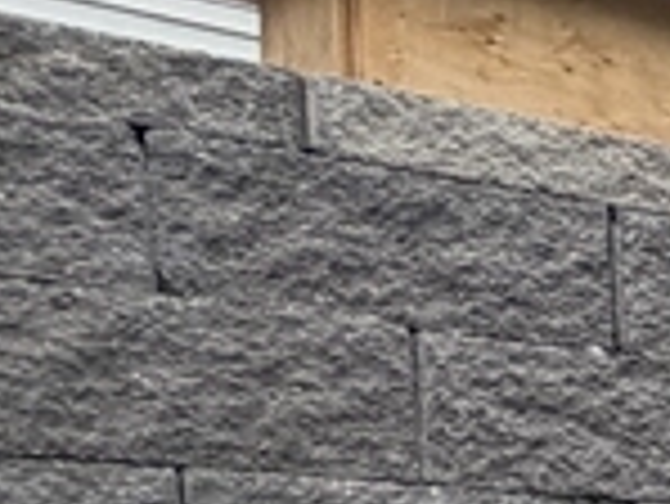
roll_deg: +0.1
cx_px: 2032
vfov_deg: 14.0
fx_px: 1860
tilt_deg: -2.0
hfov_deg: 11.3
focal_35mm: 96
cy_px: 846
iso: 50
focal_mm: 2.22
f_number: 2.2
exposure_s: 1/304
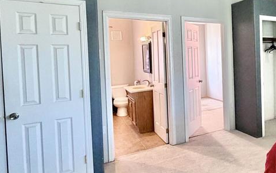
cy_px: 61
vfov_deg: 39.1
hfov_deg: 52.3
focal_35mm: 32
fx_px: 241
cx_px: 250
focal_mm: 2.22
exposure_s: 1/60
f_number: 2.2
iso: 500
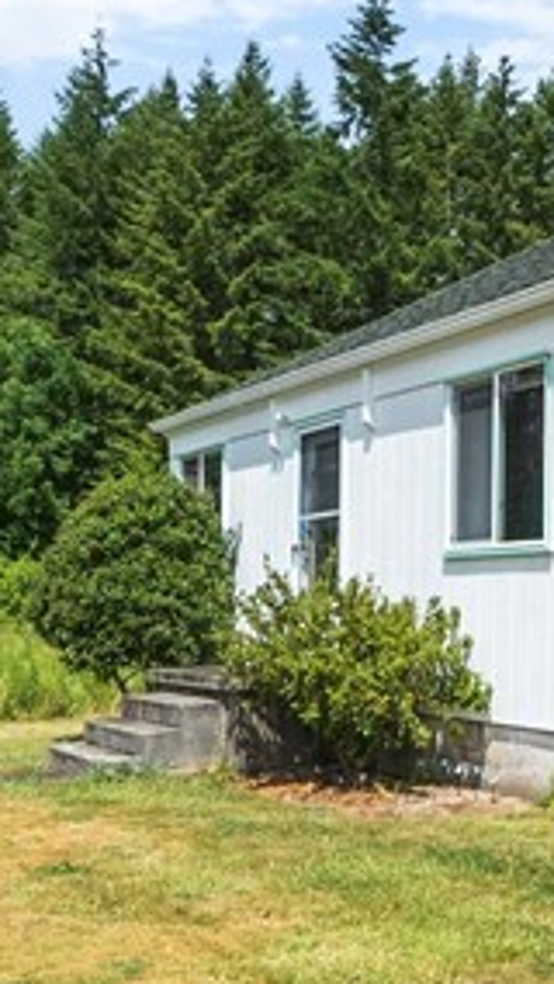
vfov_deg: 42.5
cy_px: 617
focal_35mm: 48
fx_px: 1252
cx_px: 469
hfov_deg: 24.4
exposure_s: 1/6400
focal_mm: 12
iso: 400
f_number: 4
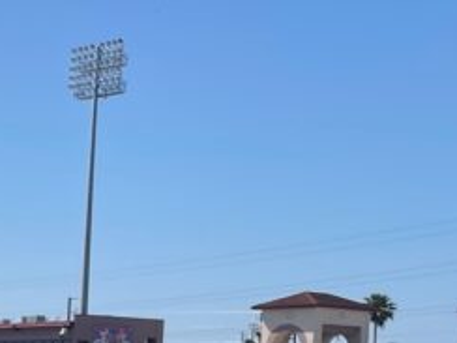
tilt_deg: -3.8
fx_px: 1439
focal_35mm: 109
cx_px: -281
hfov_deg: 16.1
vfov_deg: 12.9
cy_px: 508
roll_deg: -0.7
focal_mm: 4.2
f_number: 1.6
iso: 32
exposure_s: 1/4651
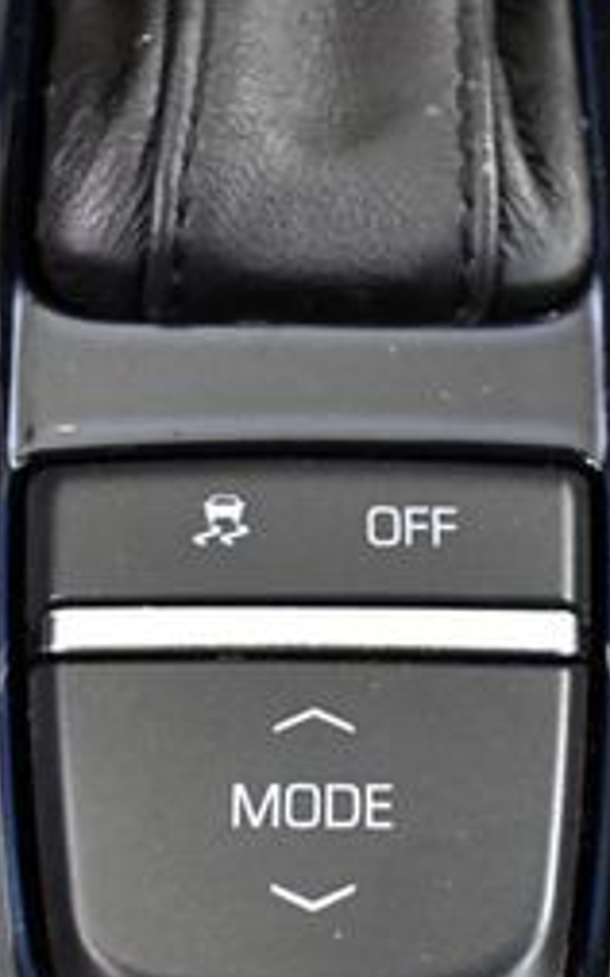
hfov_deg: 14.0
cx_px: 328
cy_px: 714
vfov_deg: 22.2
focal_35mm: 93
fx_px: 2475
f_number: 3.5
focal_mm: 18
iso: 3200
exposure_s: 1/80
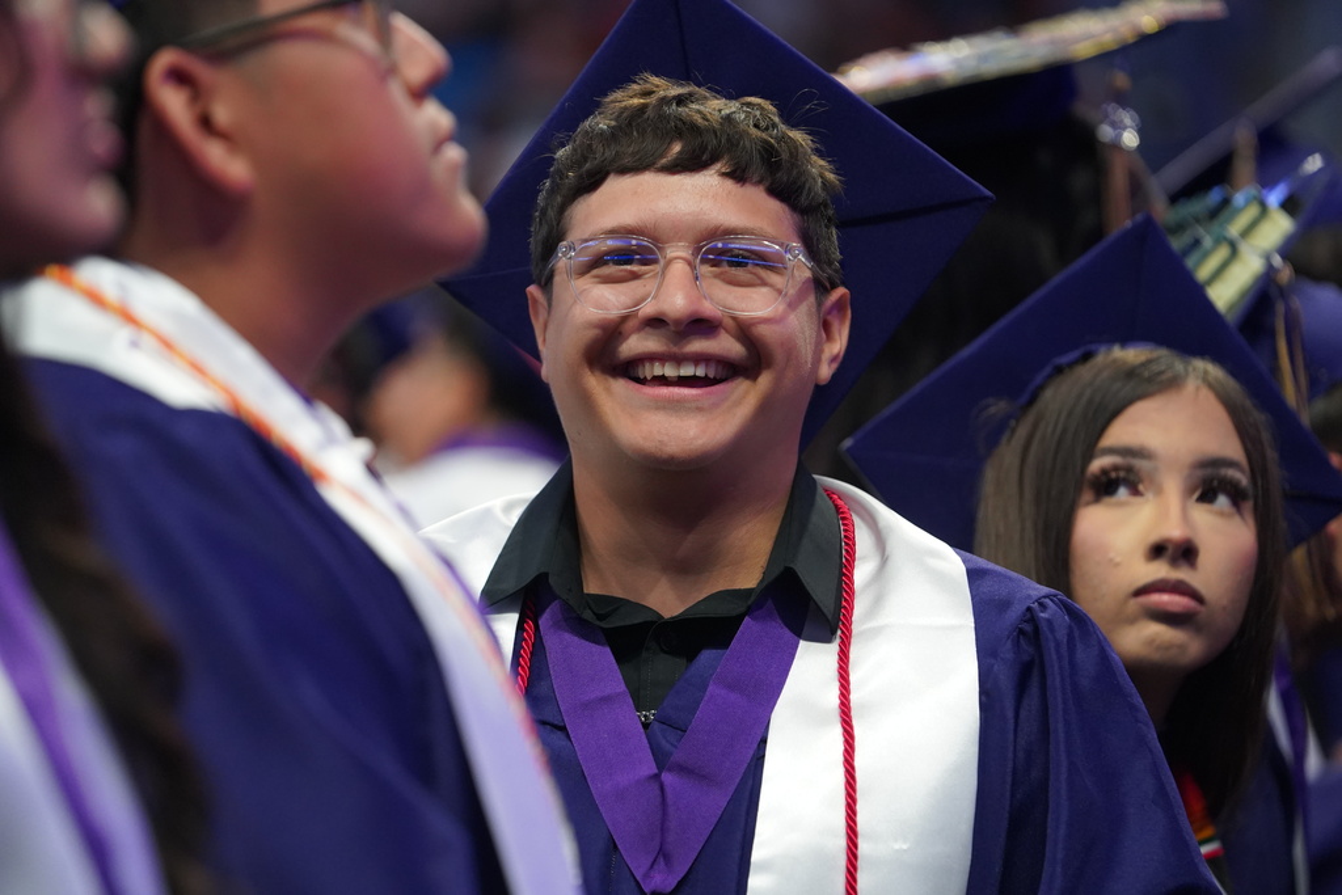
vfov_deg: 6.9
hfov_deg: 10.4
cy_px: 448
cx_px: 671
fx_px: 7382
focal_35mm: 198
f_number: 4
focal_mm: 198
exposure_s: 1/200
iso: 4000
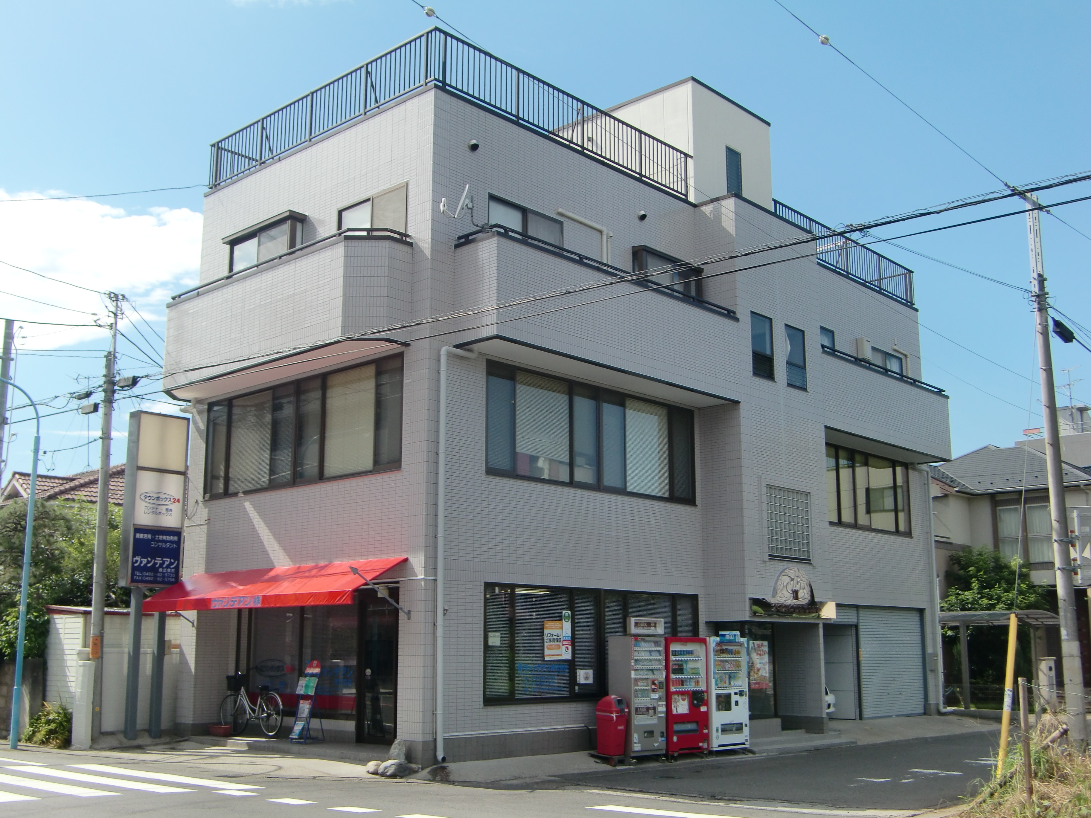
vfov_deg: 36.8
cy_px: 409
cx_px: 546
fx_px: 1229
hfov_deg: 47.9
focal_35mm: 39
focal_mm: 6.9
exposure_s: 1/160
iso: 64
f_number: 8
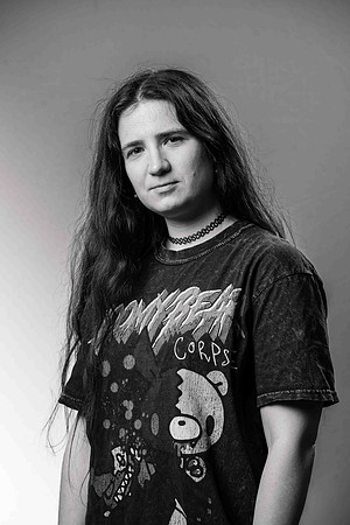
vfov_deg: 14.1
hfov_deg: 9.4
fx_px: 2129
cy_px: 262
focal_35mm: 146
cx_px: 175
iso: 160
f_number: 7.1
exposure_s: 1/160
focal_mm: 146
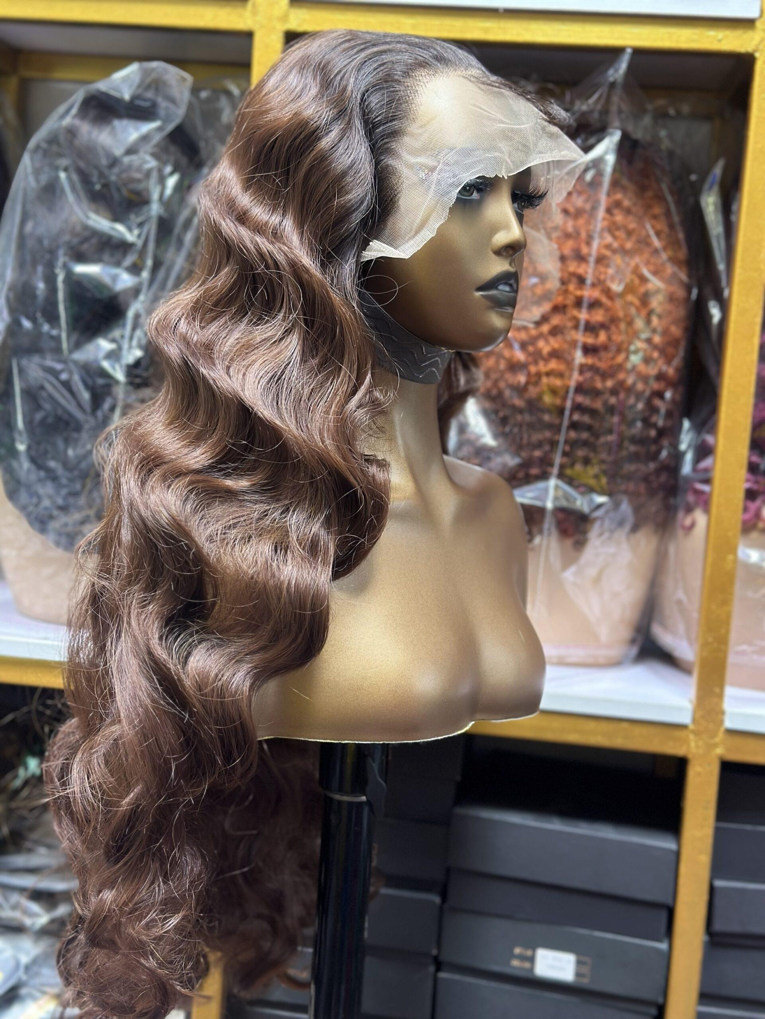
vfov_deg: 39.7
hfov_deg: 30.3
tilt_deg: -3.8
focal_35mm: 48
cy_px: 510
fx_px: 1414
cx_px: 382
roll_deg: -4.6
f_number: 1.78
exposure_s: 1/50
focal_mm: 6.86
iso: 125
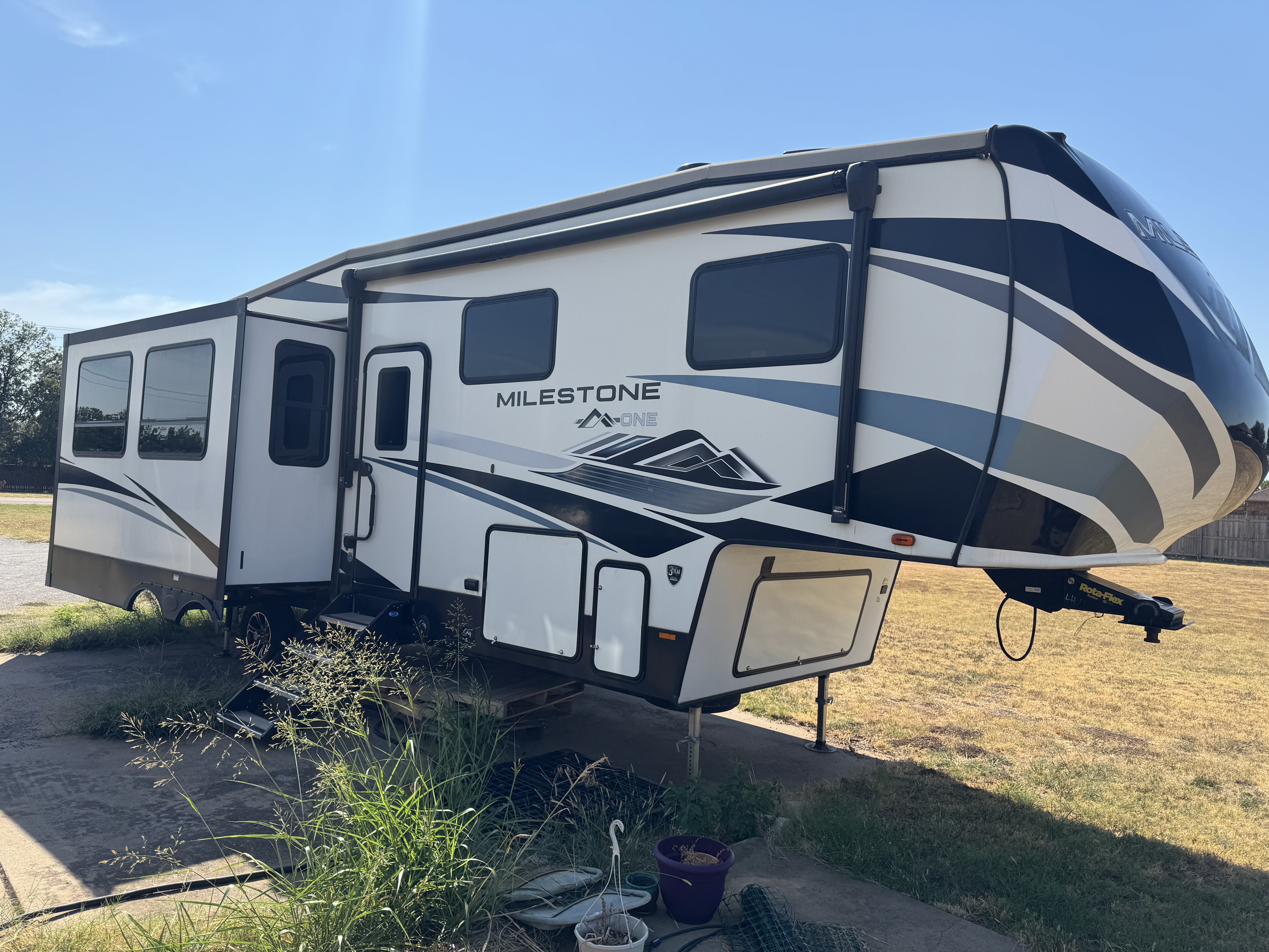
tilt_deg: -0.3
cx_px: 634
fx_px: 880
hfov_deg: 71.6
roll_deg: -2.9
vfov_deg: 56.8
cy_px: 476
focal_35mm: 24
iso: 80
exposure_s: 1/4950
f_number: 1.78
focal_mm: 6.76
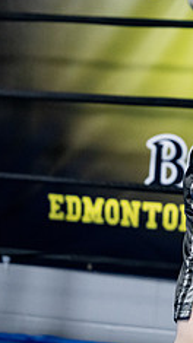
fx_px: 1649
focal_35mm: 181
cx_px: 396
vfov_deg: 11.9
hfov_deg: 6.5
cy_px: 78
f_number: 2.8
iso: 8000
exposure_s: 1/1000
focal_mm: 70
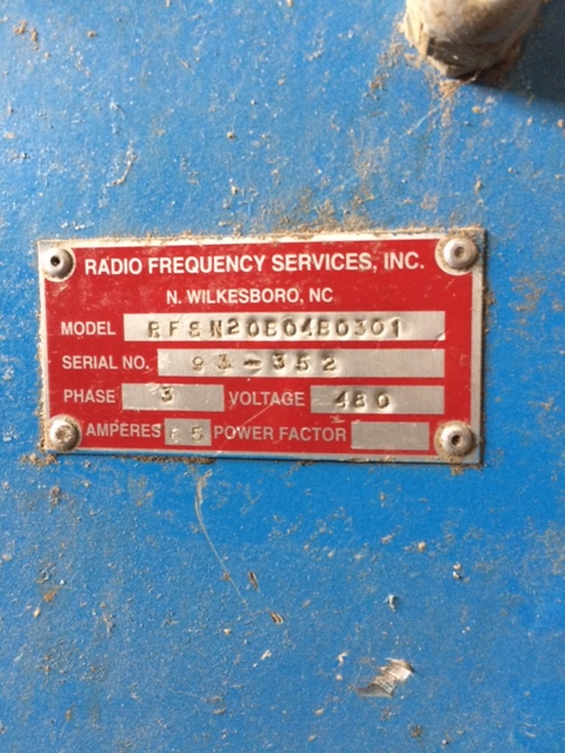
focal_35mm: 29
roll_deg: +0.5
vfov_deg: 61.7
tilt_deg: -3.8
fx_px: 631
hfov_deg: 48.2
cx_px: 282
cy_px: 376
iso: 160
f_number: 2.2
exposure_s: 1/30
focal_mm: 4.15
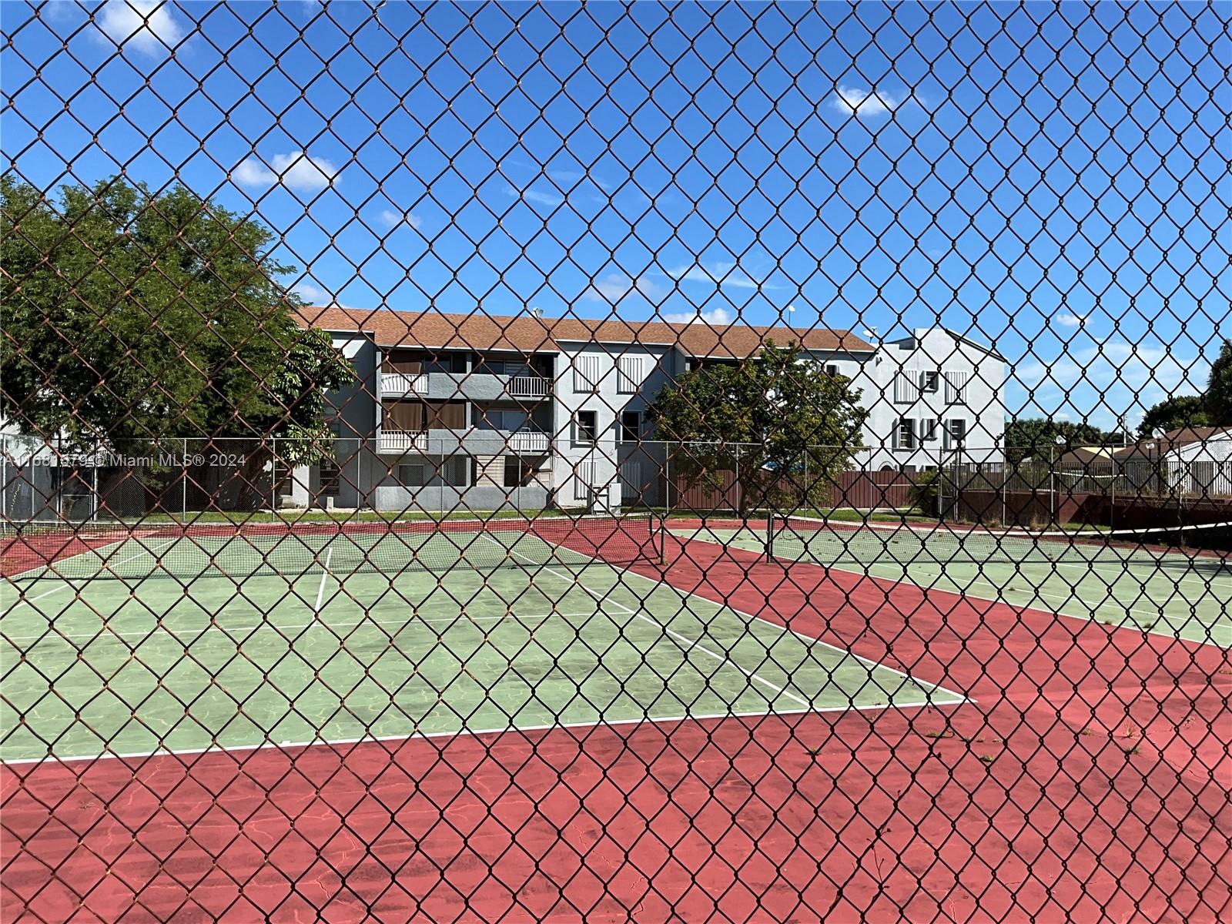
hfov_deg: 61.7
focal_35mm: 29
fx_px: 1032
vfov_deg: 48.2
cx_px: 616
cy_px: 462
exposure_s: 1/1848
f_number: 1.8
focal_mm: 3
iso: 25
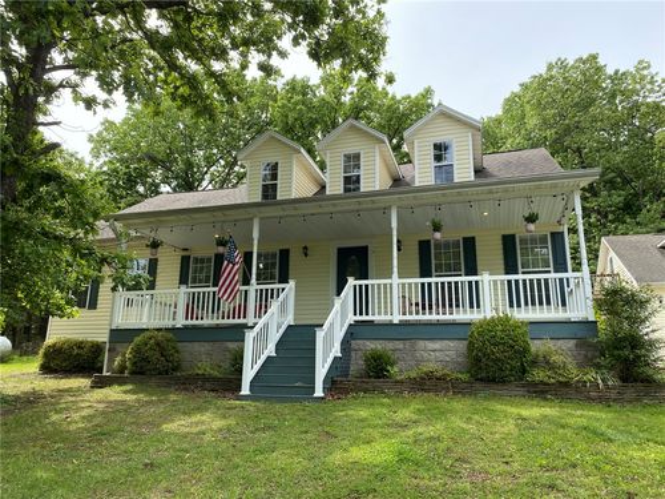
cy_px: 250
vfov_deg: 53.1
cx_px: 332
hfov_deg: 67.3
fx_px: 499
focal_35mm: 26
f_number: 1.8
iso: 32
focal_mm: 4.25
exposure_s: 1/816
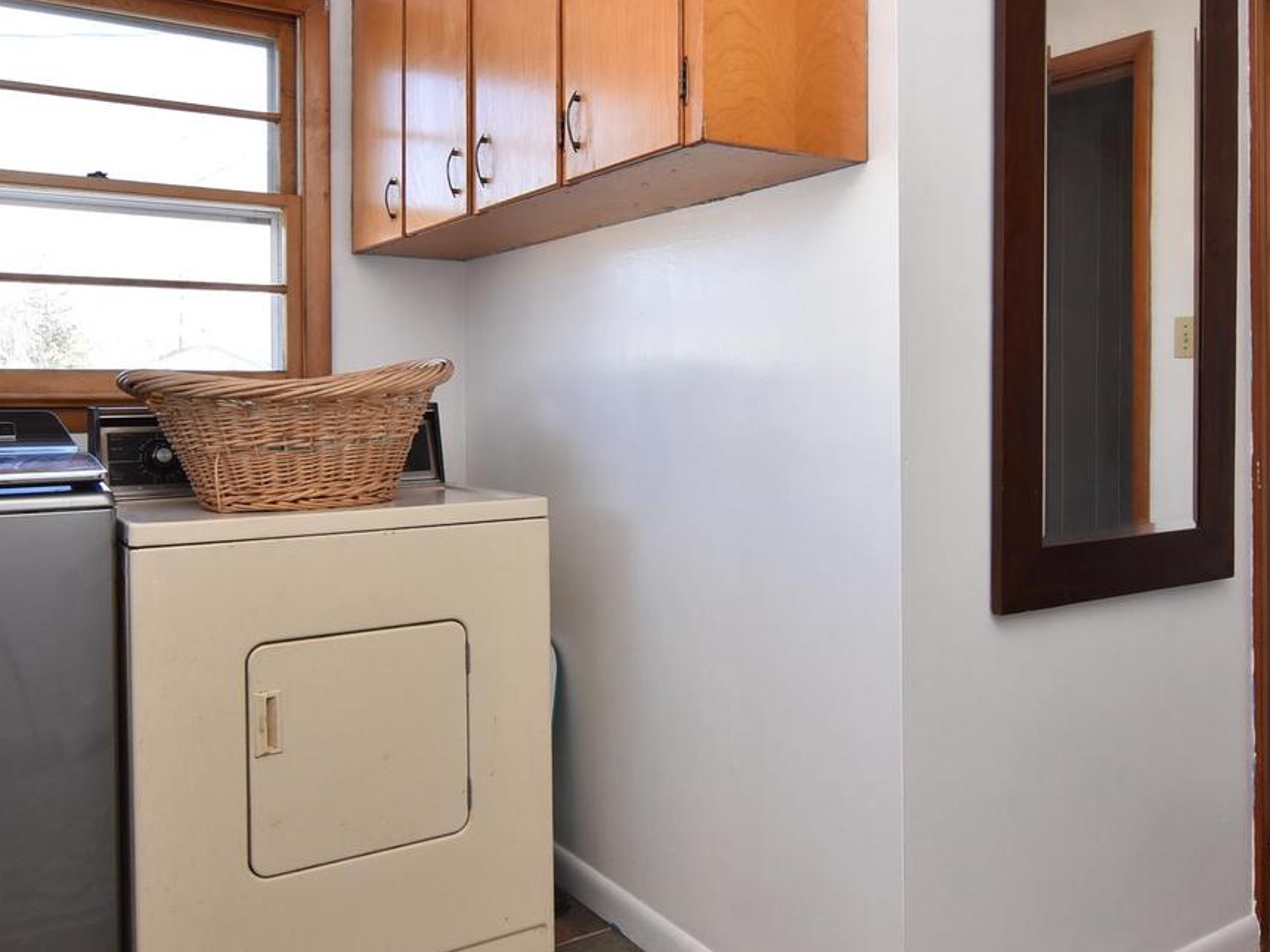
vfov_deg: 48.0
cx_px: 651
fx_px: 1064
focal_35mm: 29
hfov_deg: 61.7
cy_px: 397
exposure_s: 1/100
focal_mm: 12
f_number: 9
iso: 800
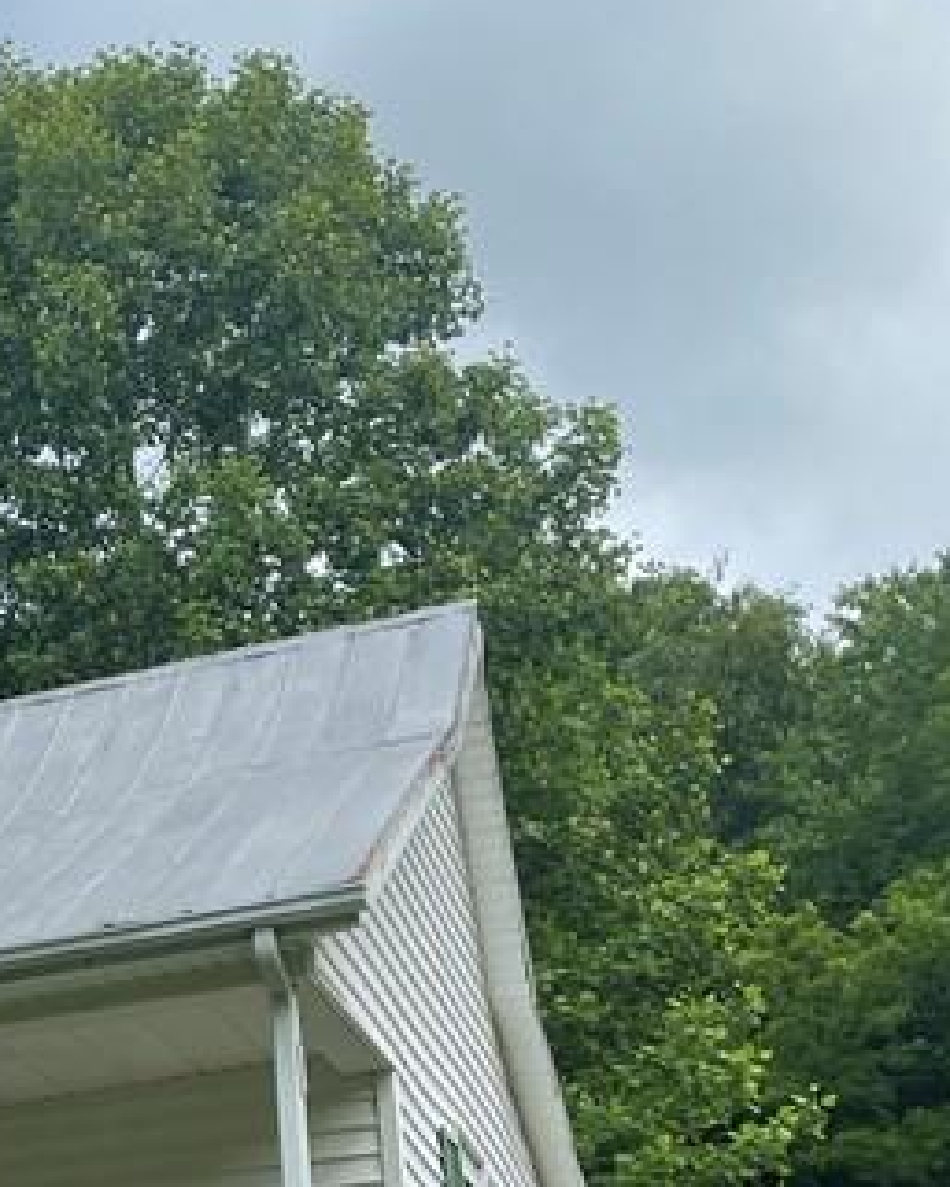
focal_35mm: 81
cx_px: -458
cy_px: 1283
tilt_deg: +11.9
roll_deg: +1.2
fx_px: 2845
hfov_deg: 17.2
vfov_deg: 22.3
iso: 32
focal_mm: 4.2
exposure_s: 1/2959
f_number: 1.6
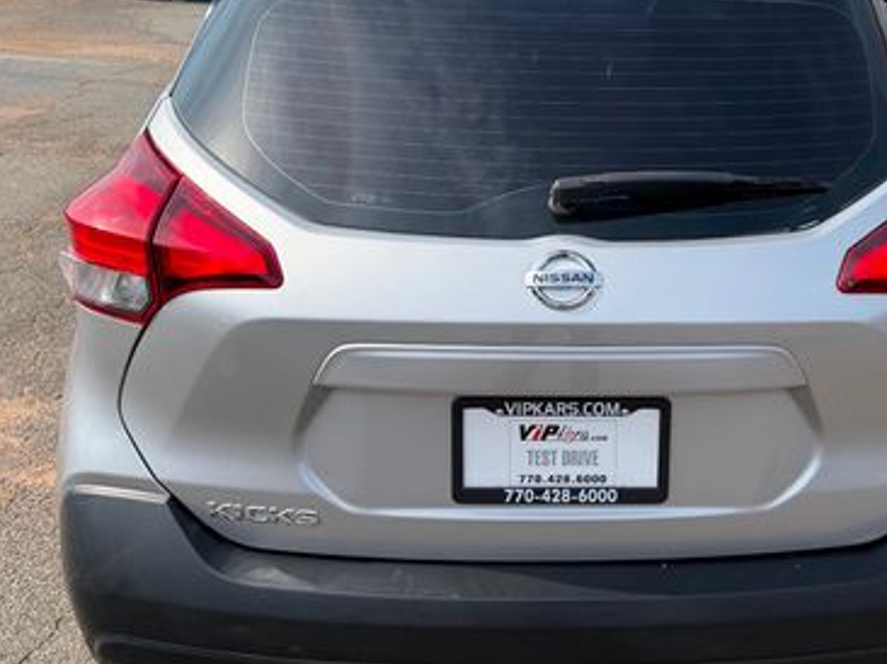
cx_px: 599
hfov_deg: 44.1
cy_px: 274
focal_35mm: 42
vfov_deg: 34.2
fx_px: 1076
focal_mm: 6.76
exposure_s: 1/2907
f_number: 1.78
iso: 80
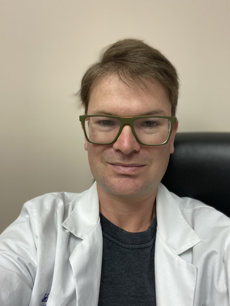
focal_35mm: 30
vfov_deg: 60.0
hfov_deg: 46.8
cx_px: 115
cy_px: 153
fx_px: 266
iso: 200
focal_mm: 2.71
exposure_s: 1/60
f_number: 2.2
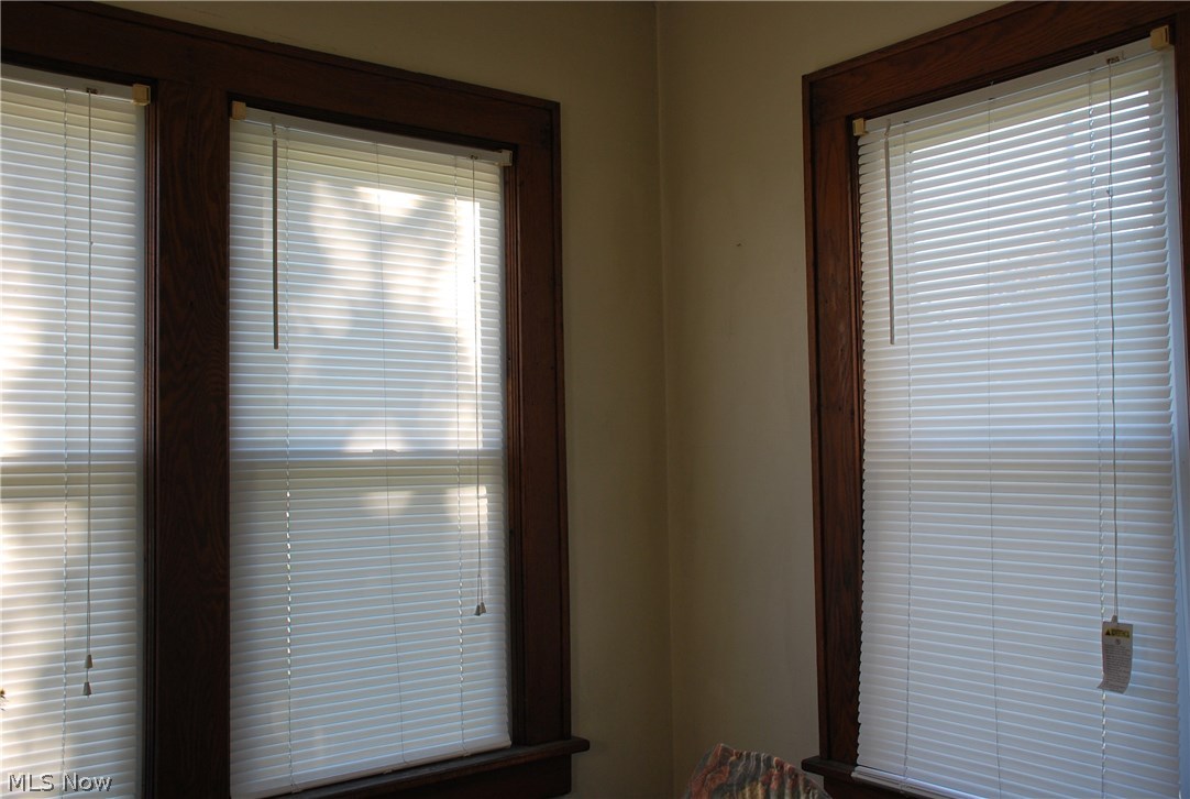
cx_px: 595
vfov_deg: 40.1
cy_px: 400
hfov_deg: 57.1
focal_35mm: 33
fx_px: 1093
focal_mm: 22
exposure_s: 1/80
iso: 200
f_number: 4.5
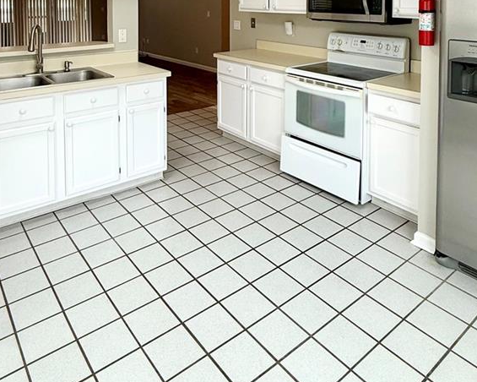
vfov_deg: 44.0
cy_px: 15
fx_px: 409
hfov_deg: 60.4
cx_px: 226
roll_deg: -0.2
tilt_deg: -2.2
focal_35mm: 29
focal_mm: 2.22
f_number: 2.2
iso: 100
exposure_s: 1/120
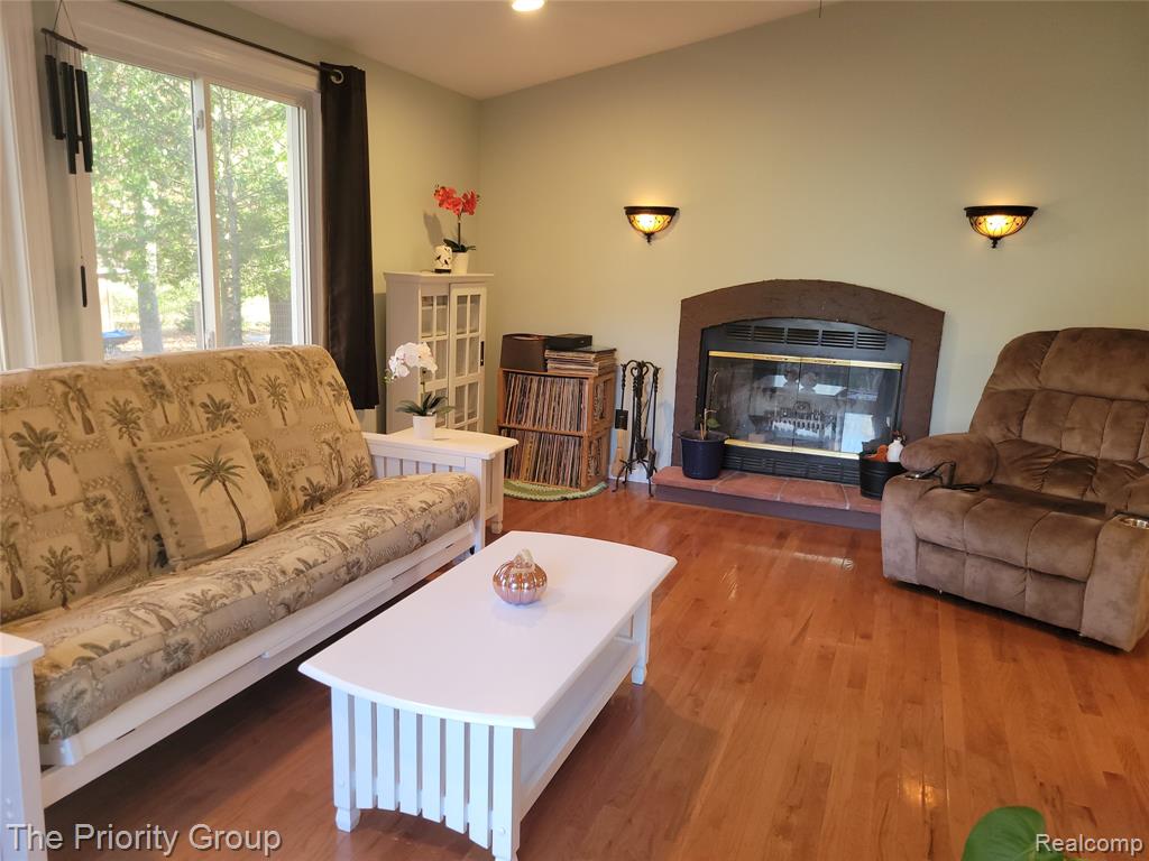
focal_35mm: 26
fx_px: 863
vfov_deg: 53.1
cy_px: 430
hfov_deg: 67.3
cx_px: 574
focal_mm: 5.4
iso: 80
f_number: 1.8
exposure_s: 1/30
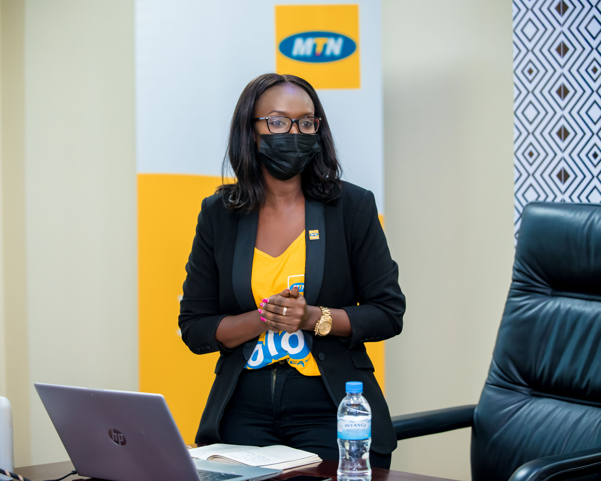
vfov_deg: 8.0
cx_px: 301
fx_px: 3447
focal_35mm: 194
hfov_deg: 10.0
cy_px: 230
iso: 1000
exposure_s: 1/160
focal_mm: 165
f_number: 2.8
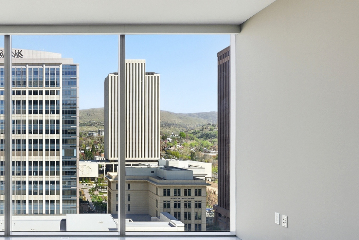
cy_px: 141
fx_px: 323
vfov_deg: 40.6
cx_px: 64
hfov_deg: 53.6
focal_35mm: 32
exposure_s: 1/8000
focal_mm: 16.7
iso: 500
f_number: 7.1
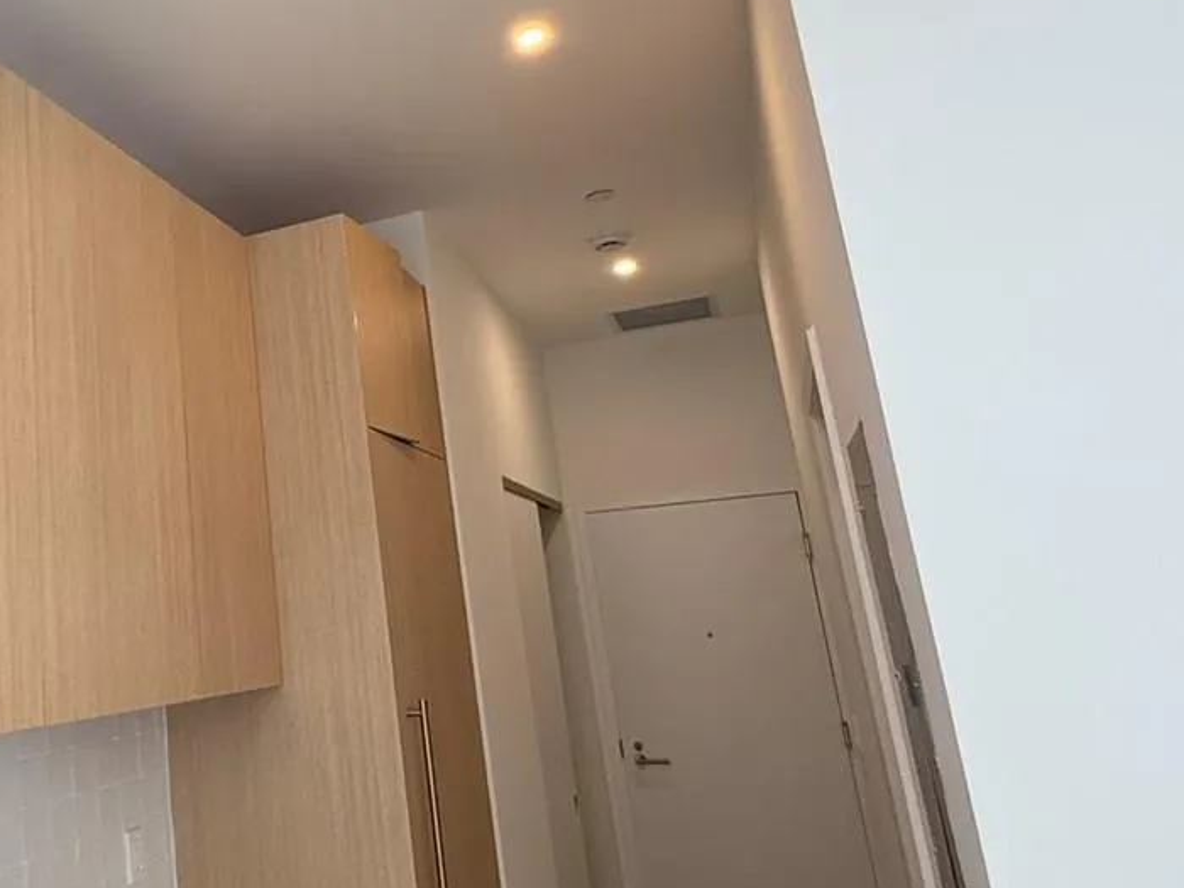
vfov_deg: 44.0
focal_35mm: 32
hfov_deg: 51.5
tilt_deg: +12.3
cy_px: 365
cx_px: 162
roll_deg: +3.5
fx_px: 1095
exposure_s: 1/120
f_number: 2.2
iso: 200
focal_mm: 2.22
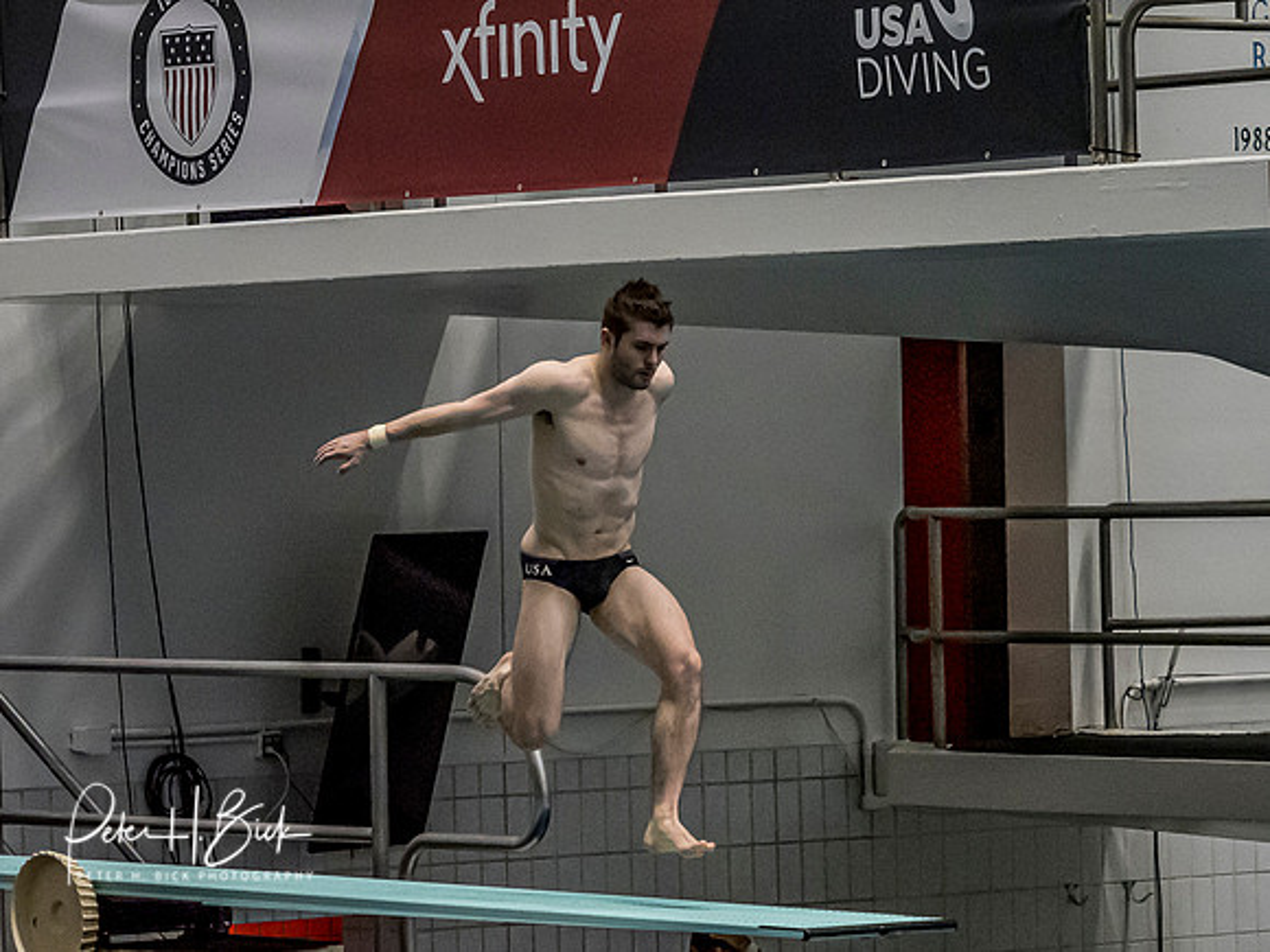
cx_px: 502
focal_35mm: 193
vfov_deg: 7.7
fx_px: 7073
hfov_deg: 10.3
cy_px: 448
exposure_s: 1/1600
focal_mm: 60
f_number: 2.8
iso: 4000
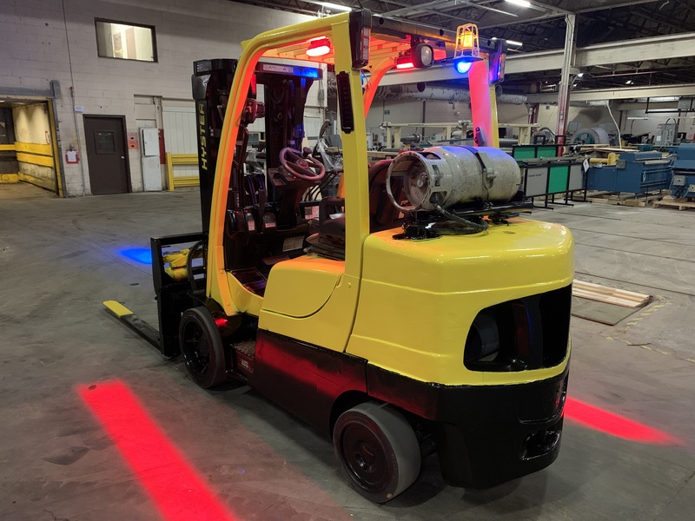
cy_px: 260
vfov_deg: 53.1
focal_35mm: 26
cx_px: 348
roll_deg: -1.1
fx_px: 522
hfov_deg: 67.3
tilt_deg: -13.8
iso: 400
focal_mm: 4.25
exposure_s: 1/35
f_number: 1.8
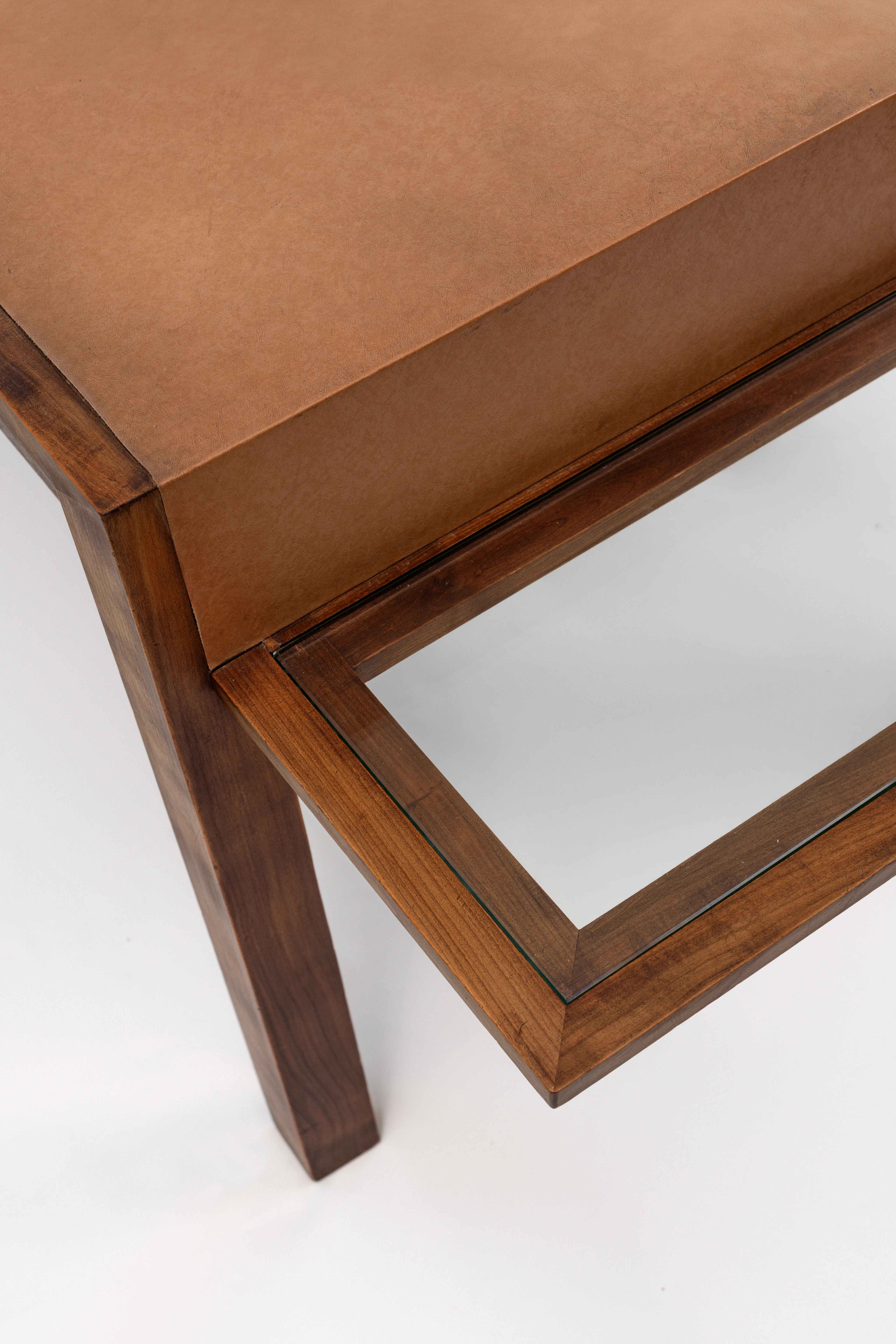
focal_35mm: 50
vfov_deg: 39.6
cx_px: 448
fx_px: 1867
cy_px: 672
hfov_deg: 27.0
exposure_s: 1/80
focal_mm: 50
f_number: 8
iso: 250
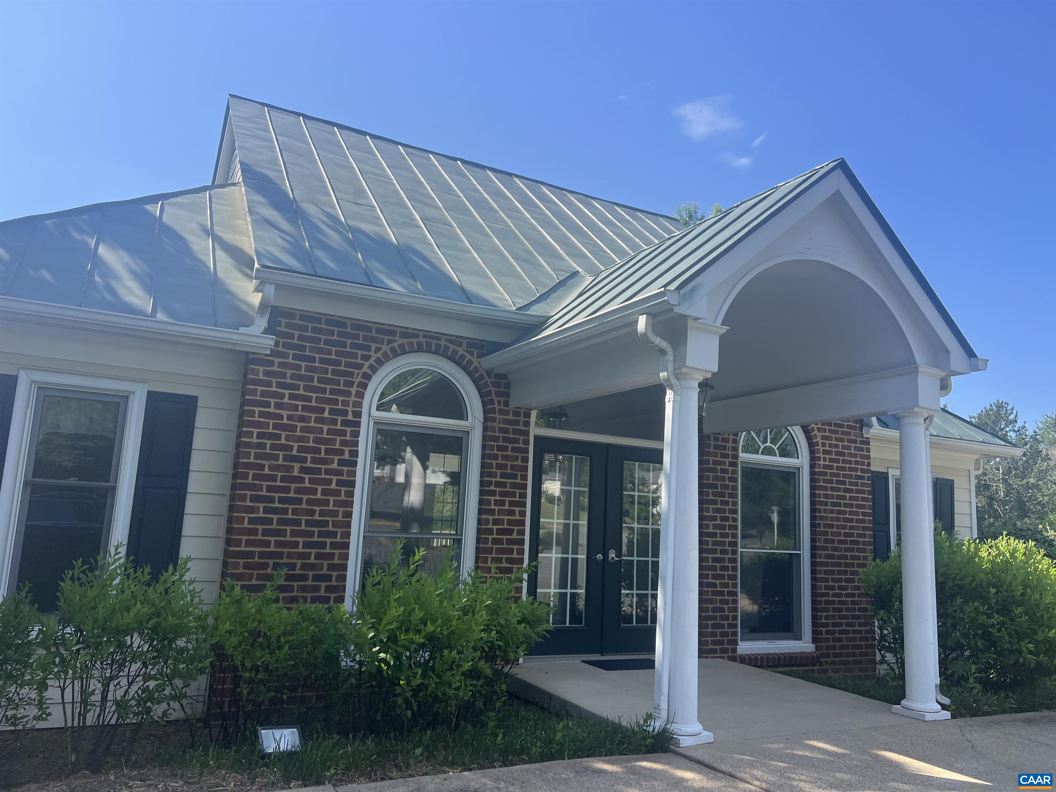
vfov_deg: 53.1
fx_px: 793
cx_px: 528
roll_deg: -2.4
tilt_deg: +8.7
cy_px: 396
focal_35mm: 26
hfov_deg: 67.3
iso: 50
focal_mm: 5.7
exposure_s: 1/1838
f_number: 1.5
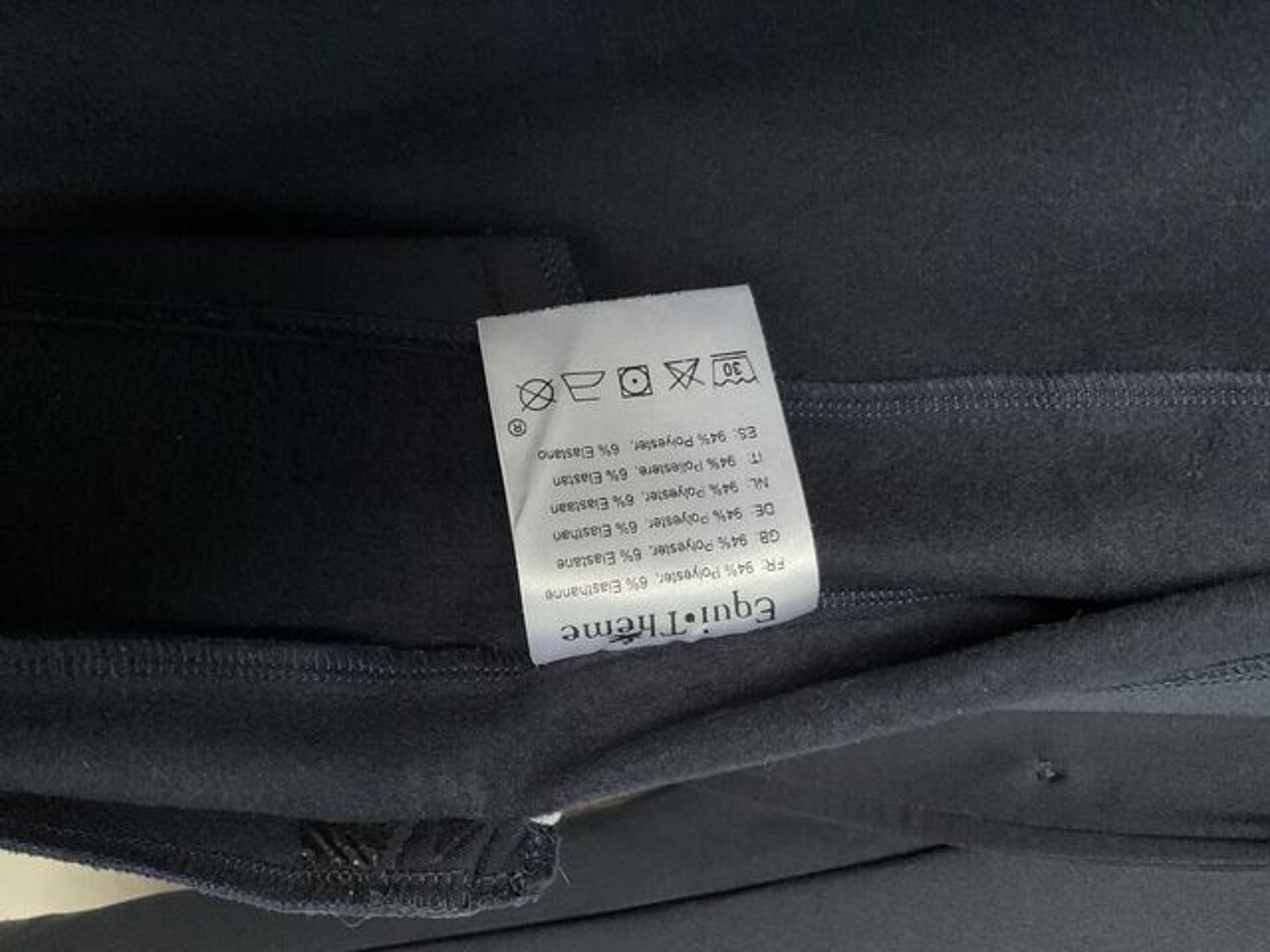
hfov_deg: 61.7
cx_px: 635
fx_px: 1064
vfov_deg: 48.2
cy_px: 476
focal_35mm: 29
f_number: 1.8
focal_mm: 3
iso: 400
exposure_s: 1/30
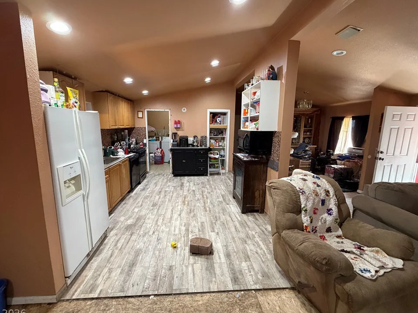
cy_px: 153
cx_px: 202
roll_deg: -0.2
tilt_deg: -9.5
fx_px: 181
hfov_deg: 98.1
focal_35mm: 15
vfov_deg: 81.7
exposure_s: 1/60
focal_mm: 2.22
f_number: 2.2
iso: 500
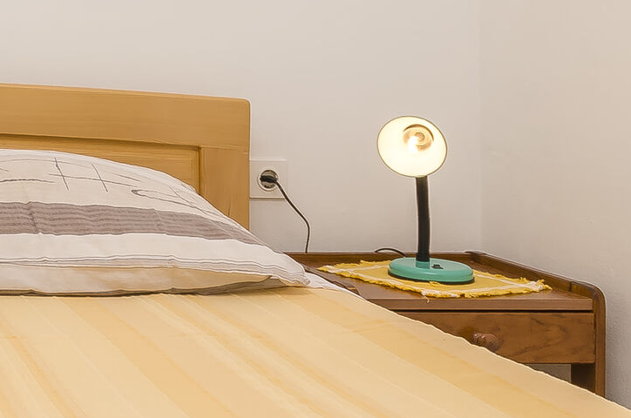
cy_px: 116
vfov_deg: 23.1
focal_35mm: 58
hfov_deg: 27.0
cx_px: -257
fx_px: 1015
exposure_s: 1/100
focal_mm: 10
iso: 100
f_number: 9
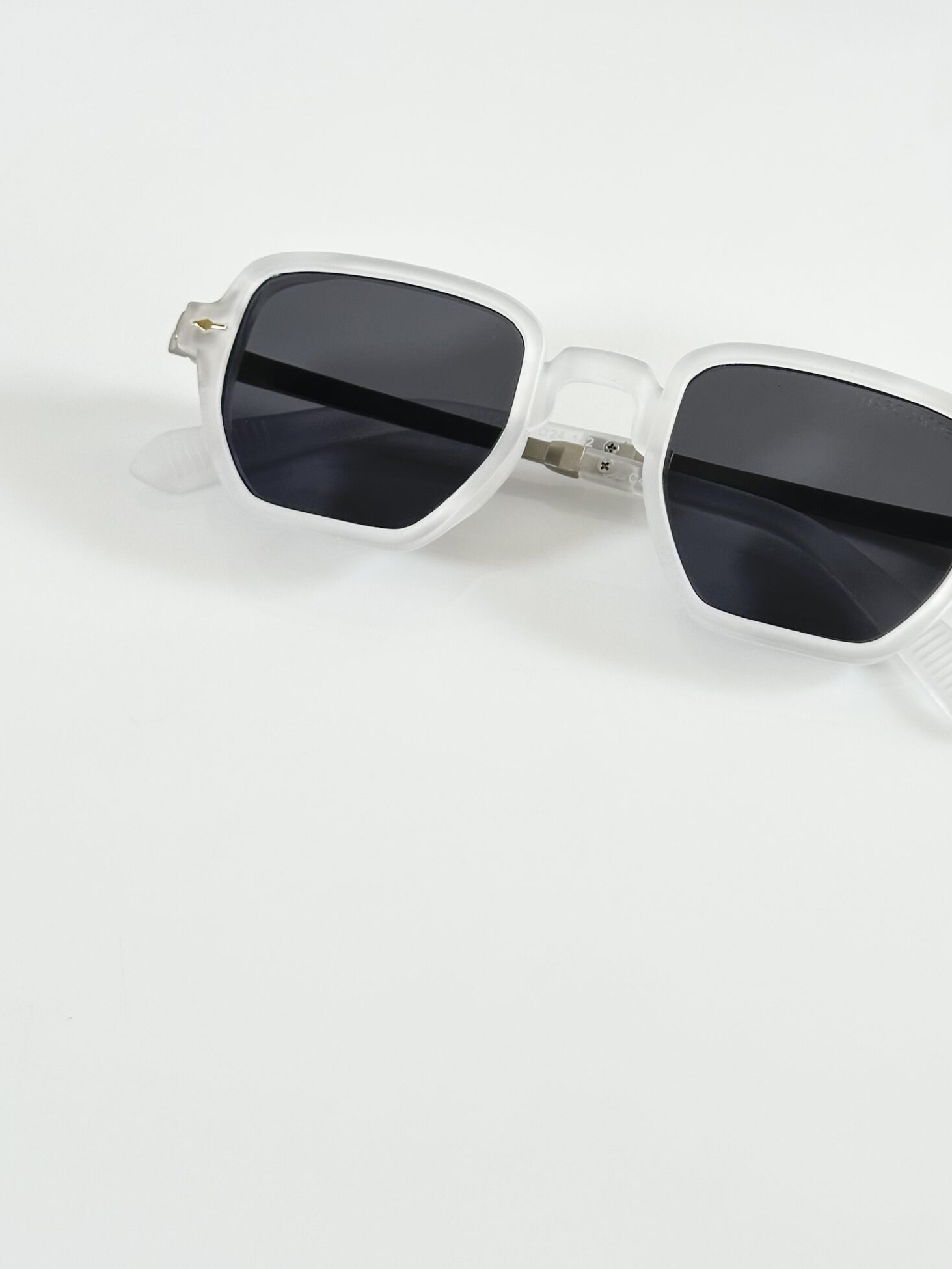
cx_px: 593
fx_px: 2310
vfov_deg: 30.6
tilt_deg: -46.8
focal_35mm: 63
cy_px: 465
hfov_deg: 23.2
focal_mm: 6.86
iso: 64
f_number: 1.78
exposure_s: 1/121
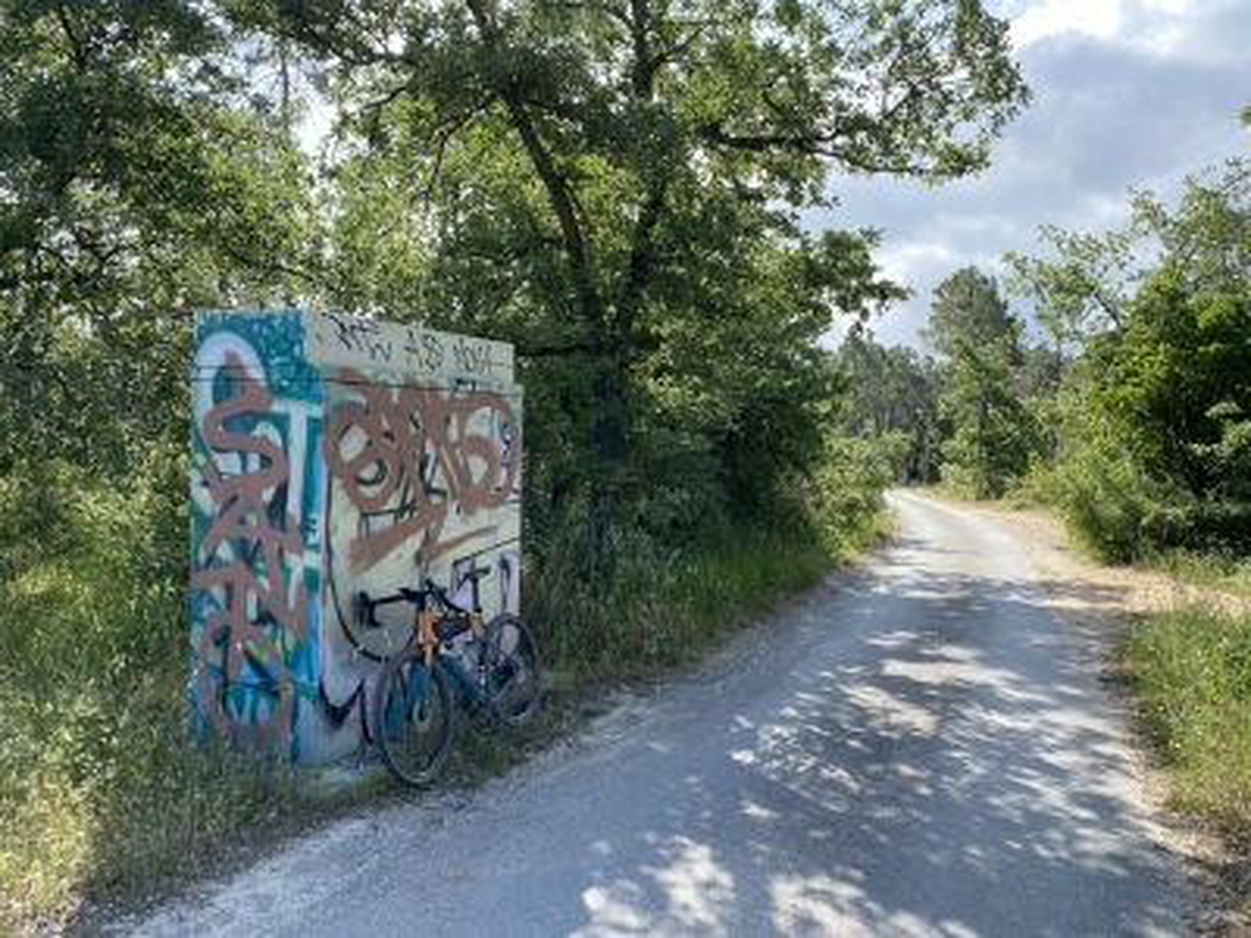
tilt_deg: -4.3
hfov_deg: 67.3
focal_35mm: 26
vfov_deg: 53.1
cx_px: 626
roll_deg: -2.8
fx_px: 940
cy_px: 469
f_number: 1.8
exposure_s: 1/767
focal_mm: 4.25
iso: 32
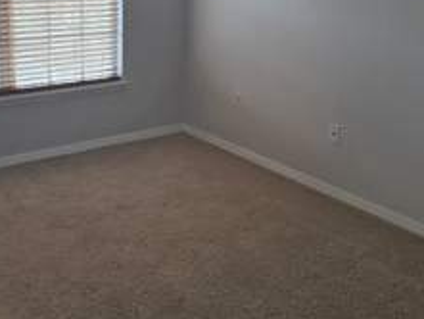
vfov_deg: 28.6
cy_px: 69
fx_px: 613
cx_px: 163
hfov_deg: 38.0
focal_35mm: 50
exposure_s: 1/180
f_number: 1.7
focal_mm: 6.3
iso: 160
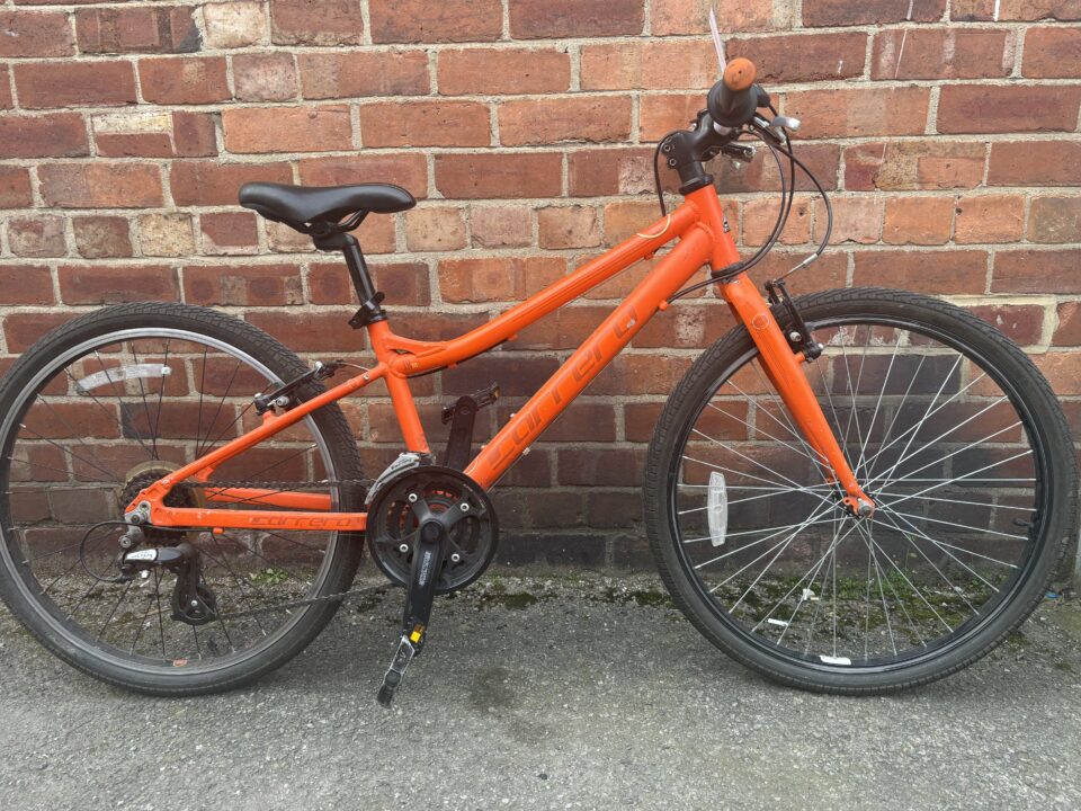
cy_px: 406
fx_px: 812
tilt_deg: -13.4
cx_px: 540
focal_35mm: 26
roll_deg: +1.7
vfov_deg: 53.1
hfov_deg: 67.3
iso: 64
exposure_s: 1/121
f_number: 1.6
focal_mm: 5.96
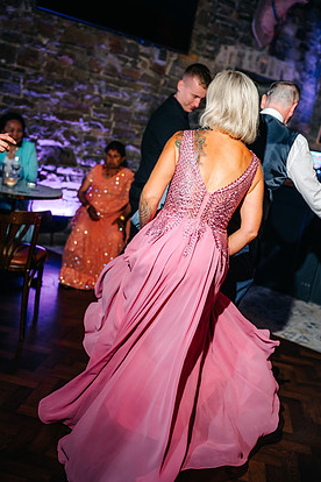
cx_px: 170
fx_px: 508
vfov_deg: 50.7
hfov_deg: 35.0
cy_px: 250
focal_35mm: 38
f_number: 1.8
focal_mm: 35
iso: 400
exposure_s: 1/200
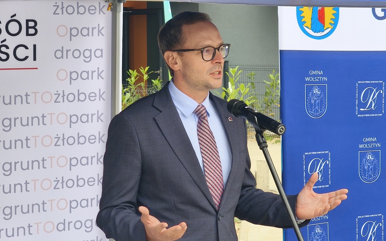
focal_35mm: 114
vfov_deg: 11.5
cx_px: 193
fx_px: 1199
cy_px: 144
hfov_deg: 18.3
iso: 100
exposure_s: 1/240
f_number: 2
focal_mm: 8.8
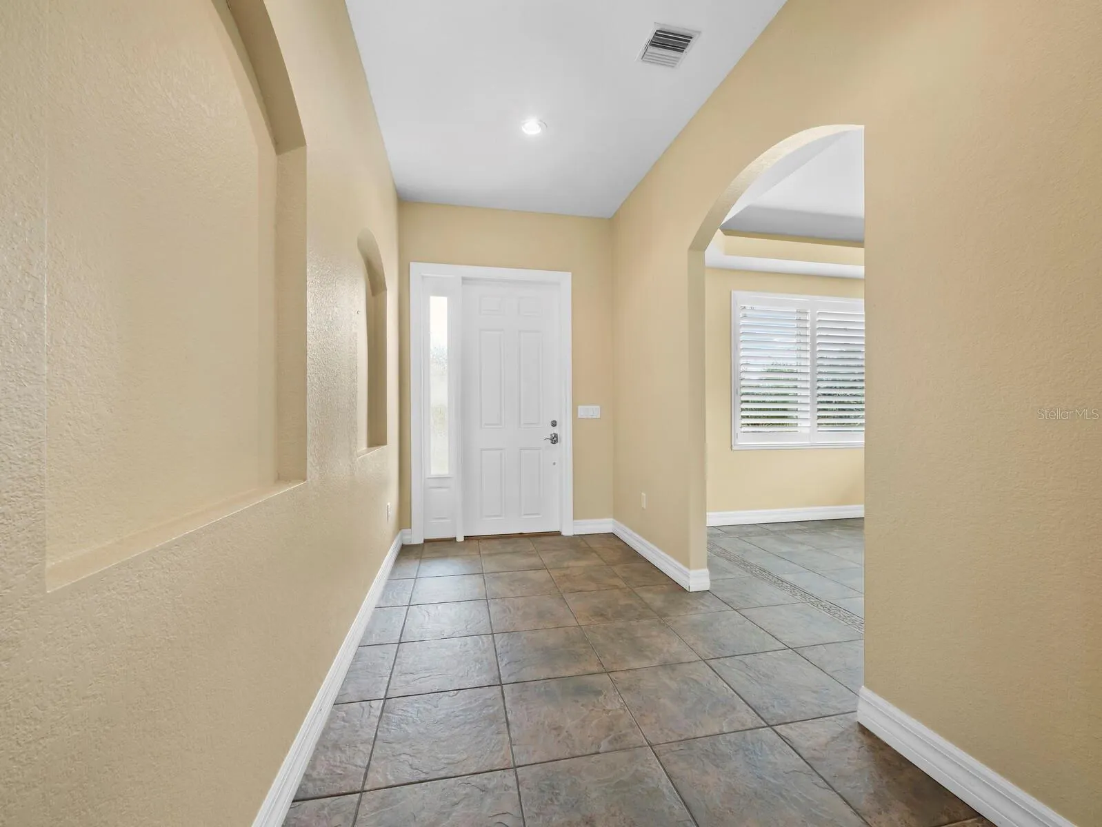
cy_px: 414
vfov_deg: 85.7
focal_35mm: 14
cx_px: 551
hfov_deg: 102.0
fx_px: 446
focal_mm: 7
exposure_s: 1/1.25
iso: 400
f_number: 11
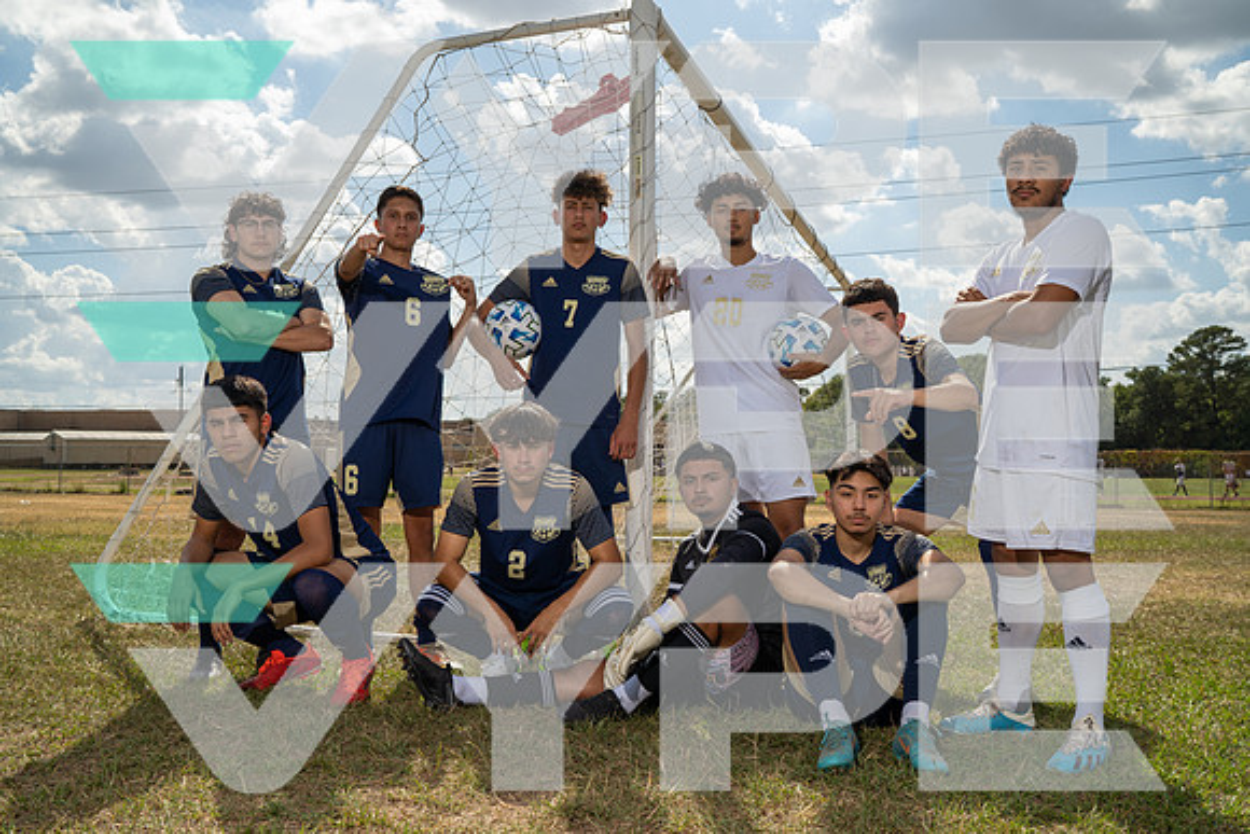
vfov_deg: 37.9
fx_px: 1216
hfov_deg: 54.4
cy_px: 417
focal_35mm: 35
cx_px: 625
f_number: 8
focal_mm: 35
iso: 50
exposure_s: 1/250
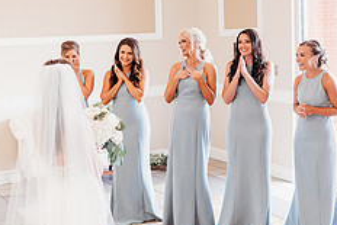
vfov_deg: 22.6
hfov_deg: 33.3
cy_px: 86
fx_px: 562
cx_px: 147
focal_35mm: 60
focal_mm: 24
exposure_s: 1/160
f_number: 2.5
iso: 640
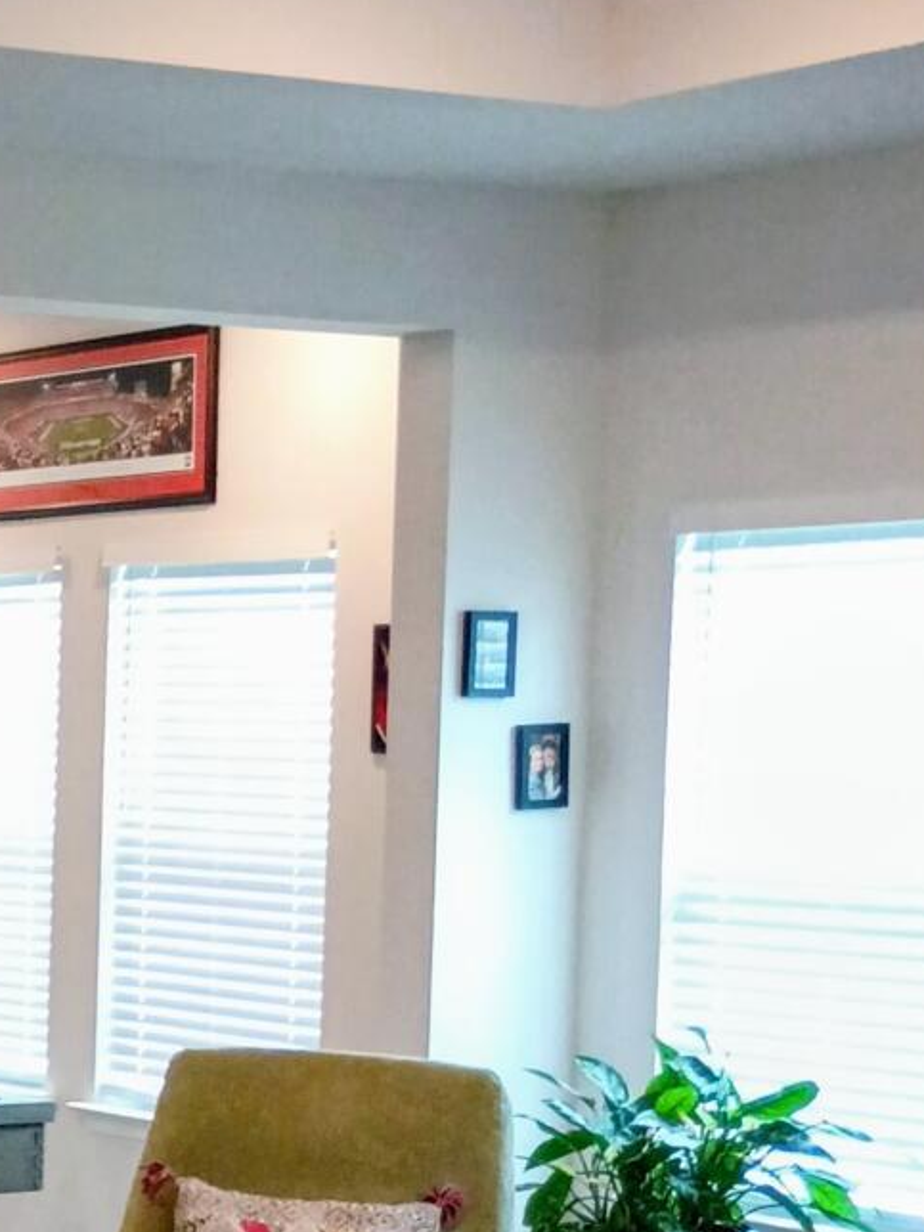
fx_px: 3203
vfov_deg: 21.4
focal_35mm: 90
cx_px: -490
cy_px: 1064
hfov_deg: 15.1
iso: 100
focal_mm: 4.27
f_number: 1.8
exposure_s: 1/60
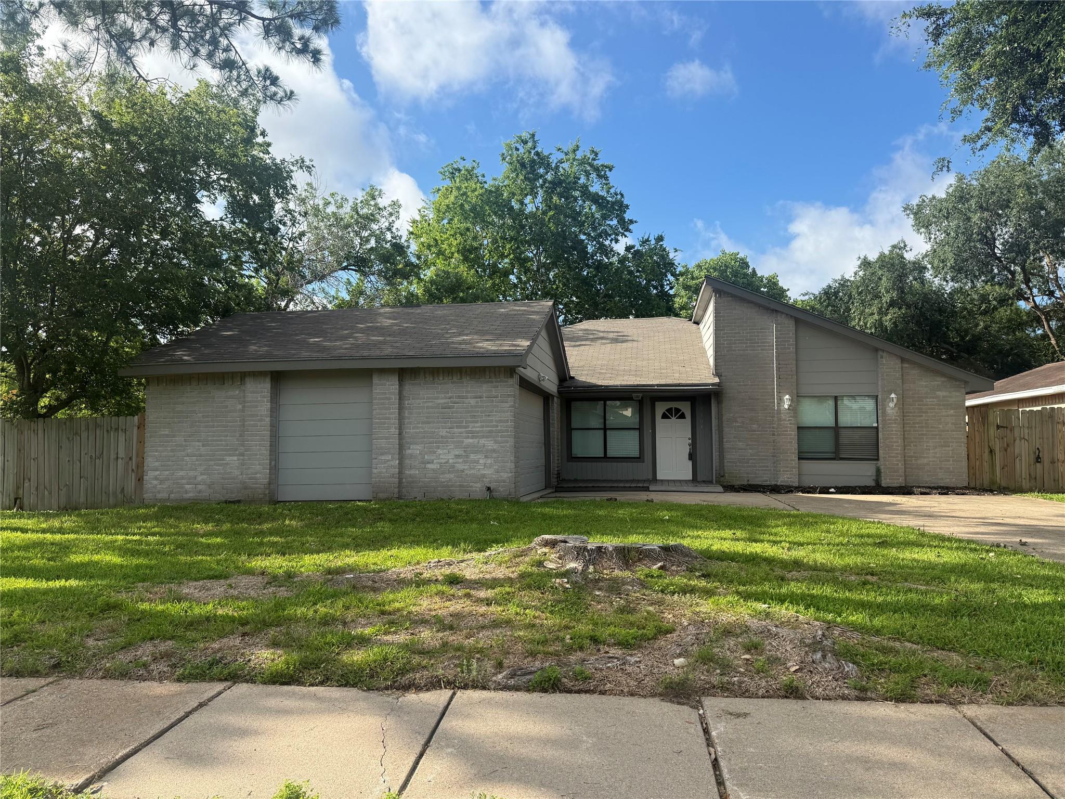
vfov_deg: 56.8
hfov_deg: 71.6
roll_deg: +0.1
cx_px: 532
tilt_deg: +4.2
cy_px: 400
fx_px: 738
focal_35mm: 24
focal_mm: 6.76
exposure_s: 1/2611
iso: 80
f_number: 1.78
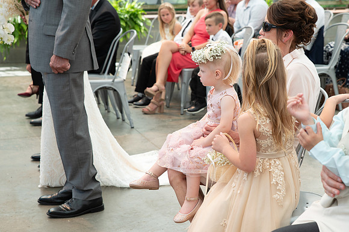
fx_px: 755
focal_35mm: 78
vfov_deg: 17.5
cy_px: 131
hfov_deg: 26.0
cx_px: 202
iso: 160
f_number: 5
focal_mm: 66
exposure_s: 1/200
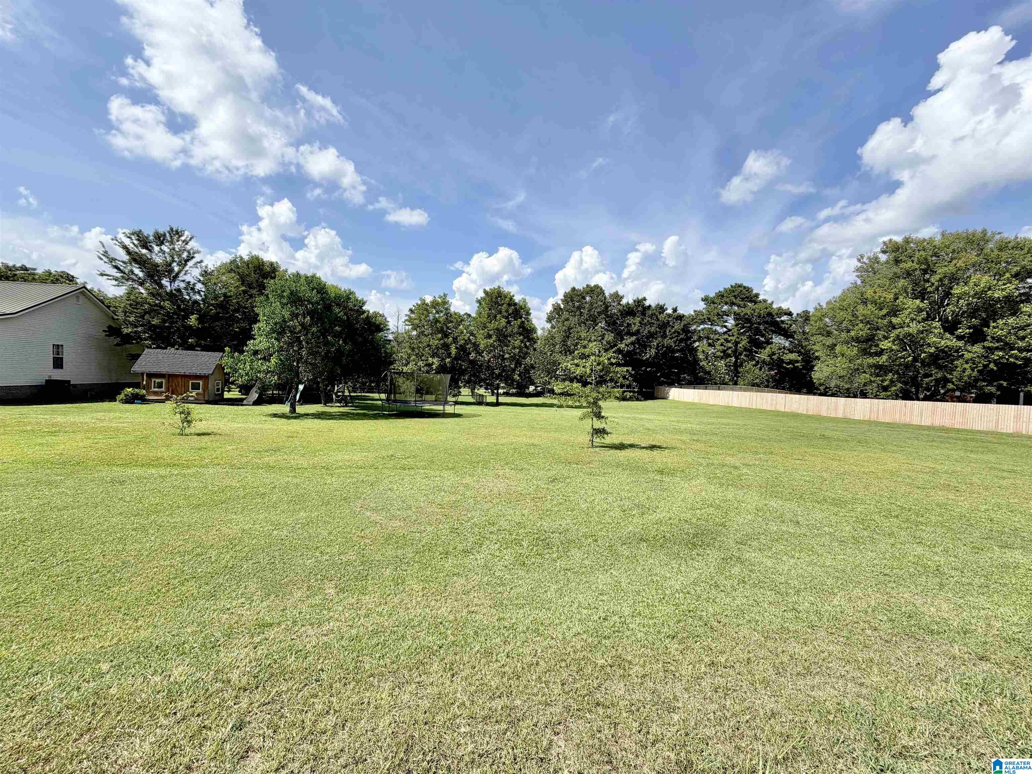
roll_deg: -0.8
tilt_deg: -2.2
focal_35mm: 14
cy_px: 387
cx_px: 516
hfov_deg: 102.1
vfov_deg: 85.7
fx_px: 417
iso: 20
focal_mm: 2.22
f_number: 2.2
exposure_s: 1/1033
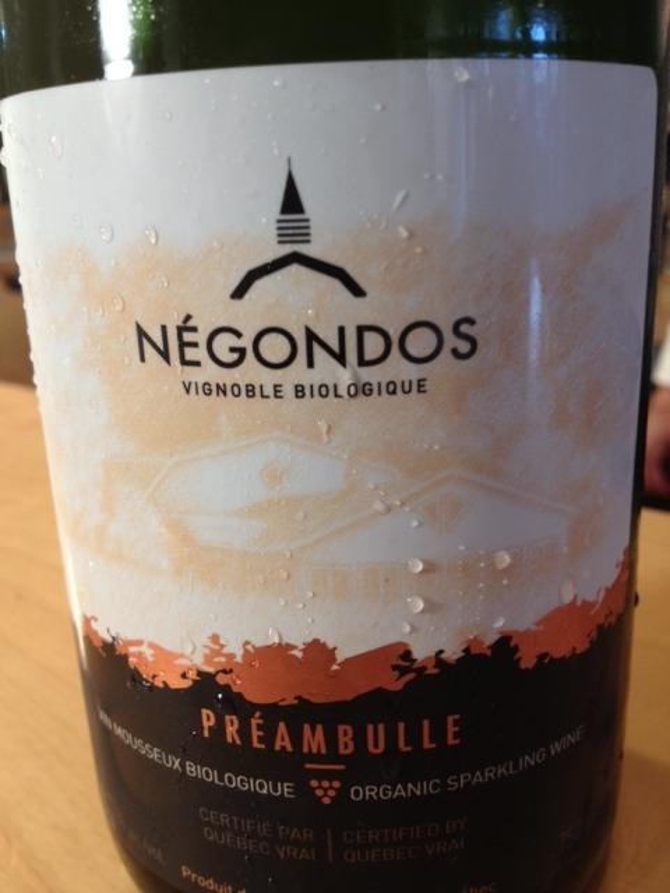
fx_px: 903
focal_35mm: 35
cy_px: 446
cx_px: 335
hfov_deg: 40.7
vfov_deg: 52.6
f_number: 2.4
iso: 64
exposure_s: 1/20
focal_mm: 4.28
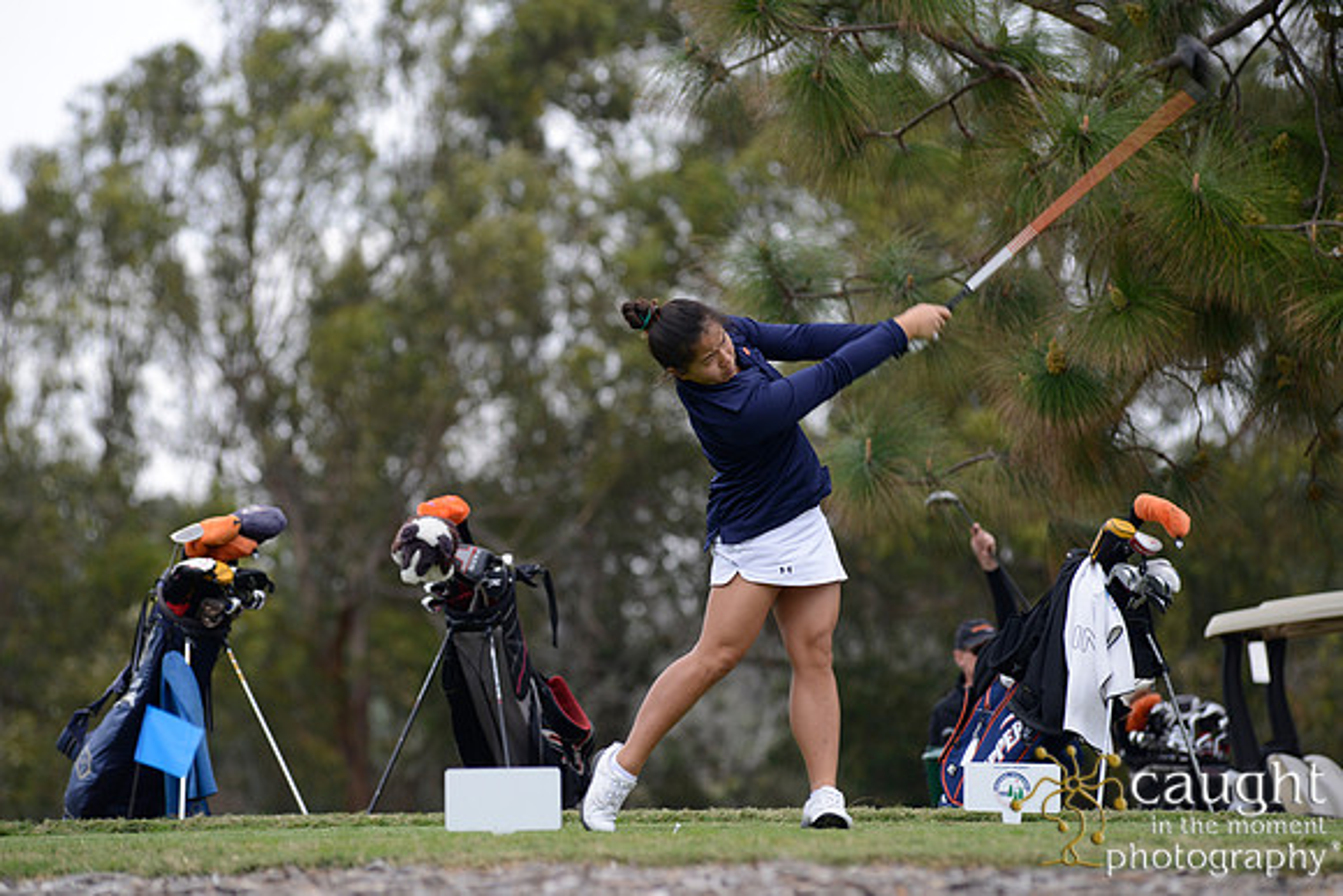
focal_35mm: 200
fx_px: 7463
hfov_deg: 10.3
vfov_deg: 6.9
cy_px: 448
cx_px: 672
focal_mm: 200
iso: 250
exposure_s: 1/320
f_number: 5.6
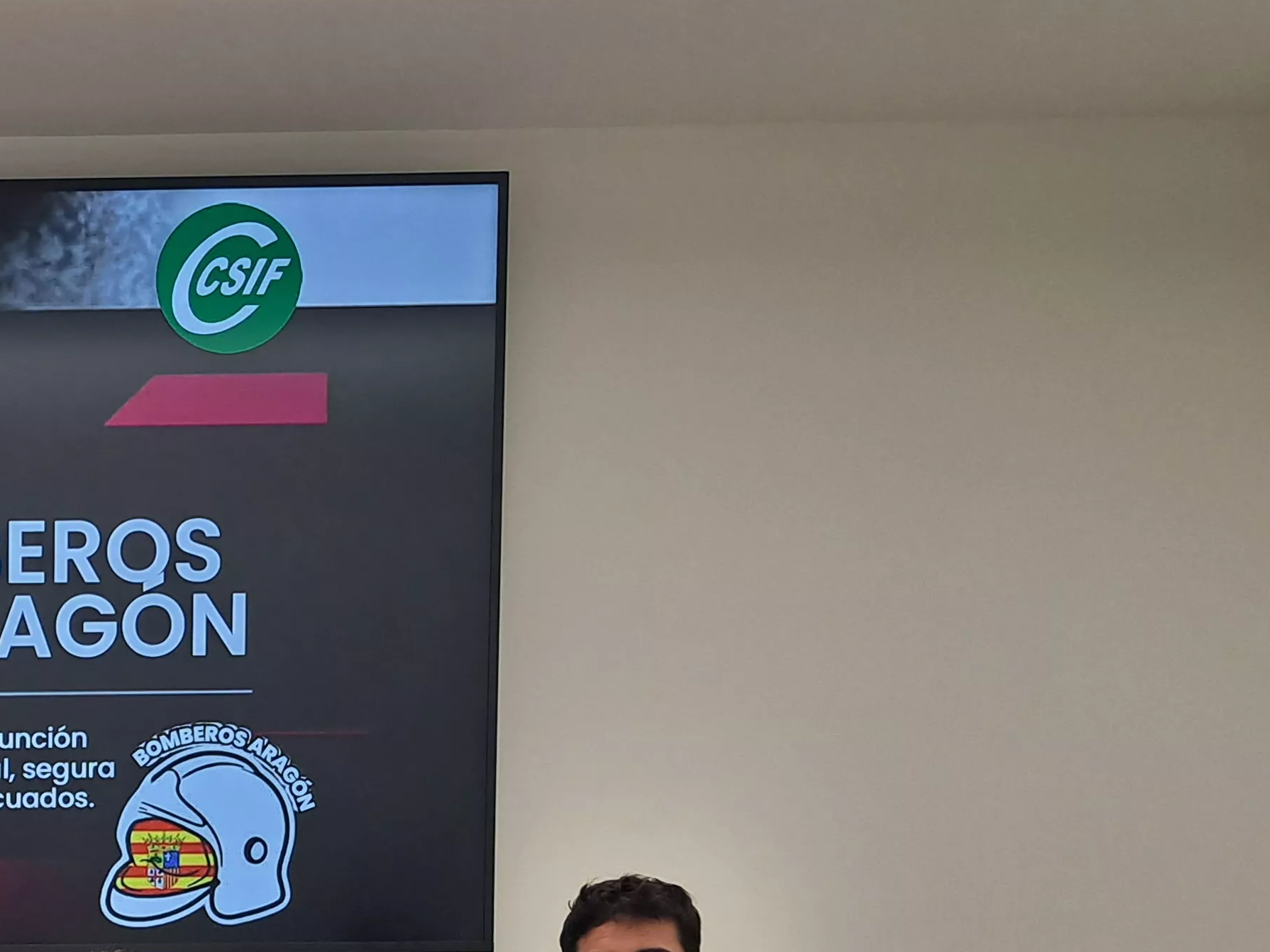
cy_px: 1131
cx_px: -158
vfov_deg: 21.9
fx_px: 2274
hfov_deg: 28.2
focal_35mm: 62
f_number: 1.8
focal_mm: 5.23
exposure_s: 1/100
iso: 50
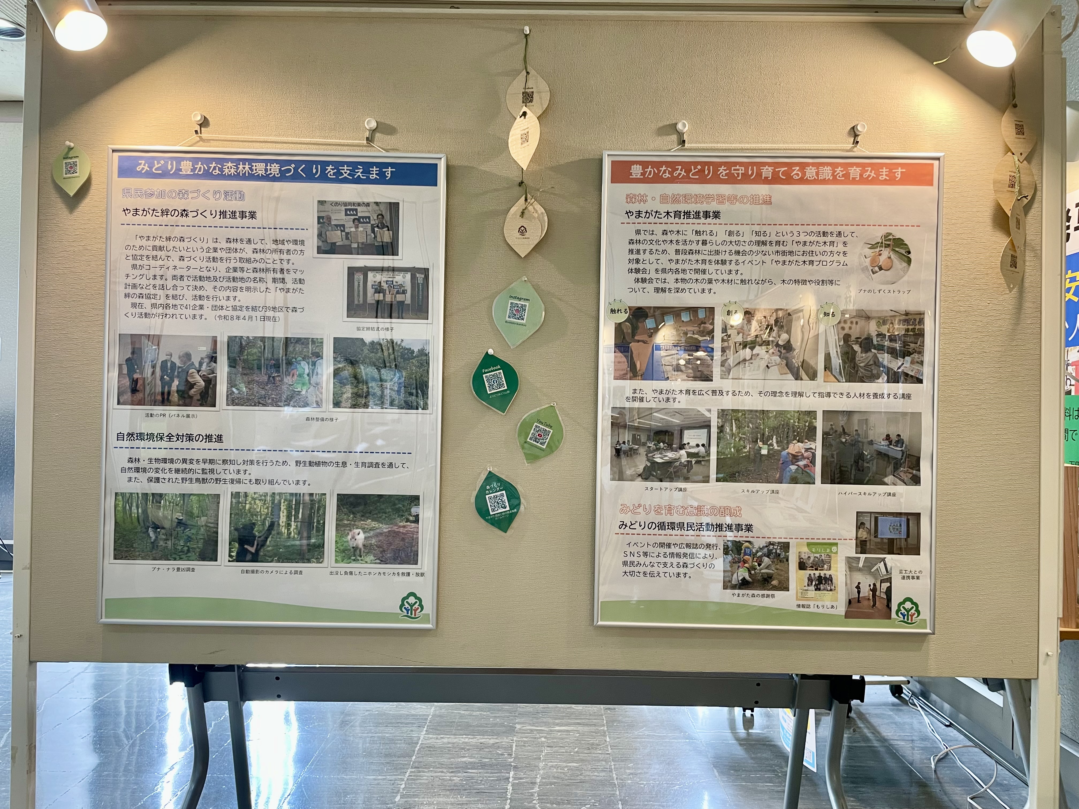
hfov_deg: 67.3
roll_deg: -1.0
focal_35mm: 26
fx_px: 810
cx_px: 540
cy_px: 404
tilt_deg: +0.2
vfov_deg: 53.1
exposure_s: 1/50
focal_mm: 4.2
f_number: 1.6
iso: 80
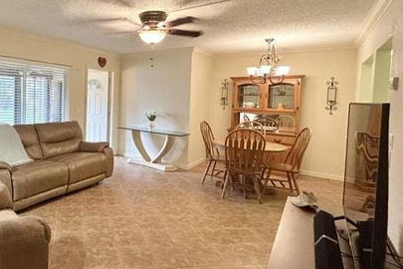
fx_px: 257
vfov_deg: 54.8
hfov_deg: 71.0
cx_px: 101
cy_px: 110
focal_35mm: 23
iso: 400
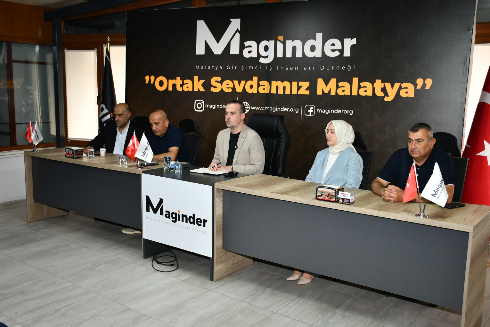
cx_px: 257
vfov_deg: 36.9
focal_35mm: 36
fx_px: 490
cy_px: 163
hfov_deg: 53.1
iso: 640
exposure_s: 1/60
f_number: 4
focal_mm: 23
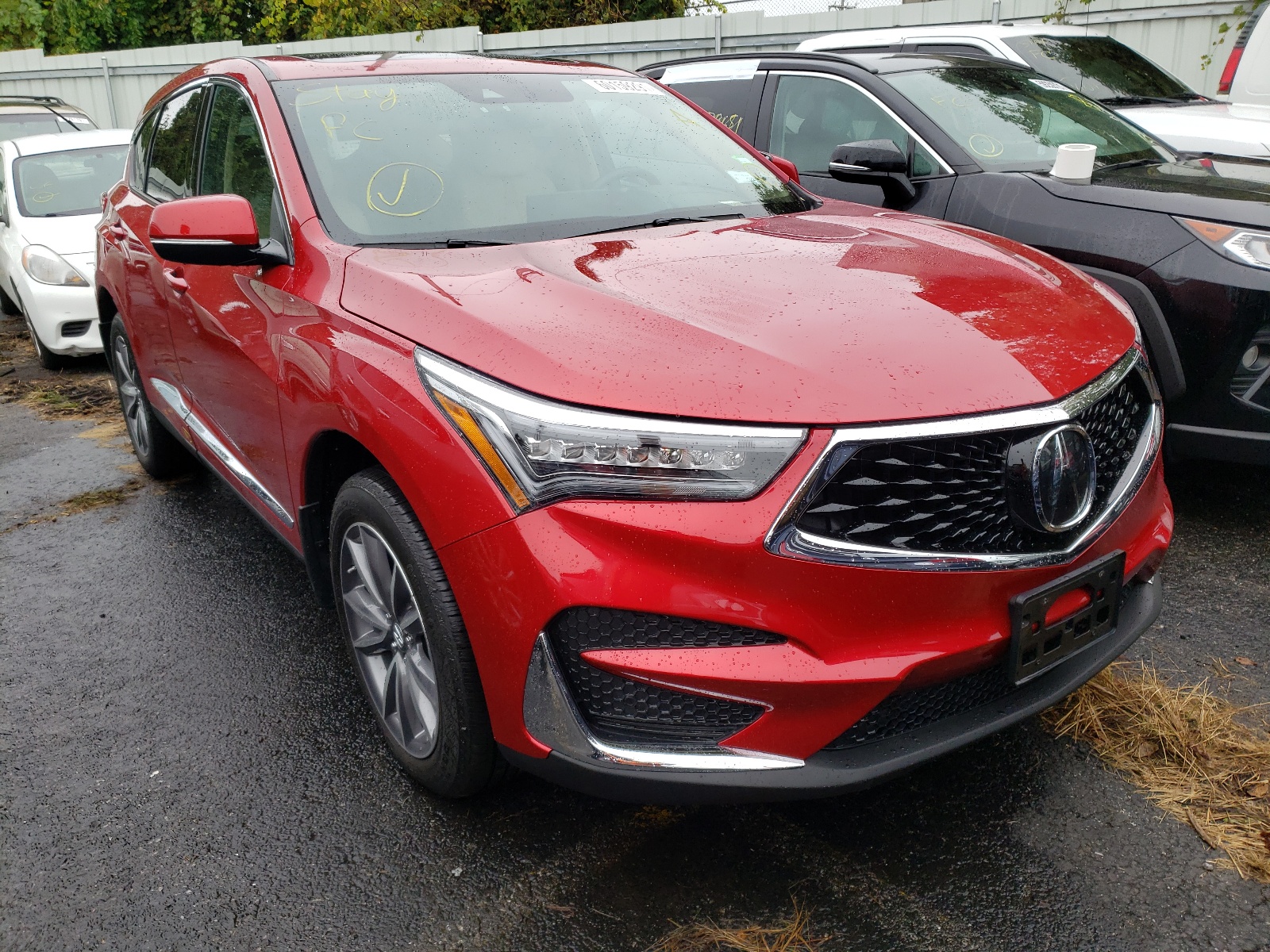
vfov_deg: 53.1
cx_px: 635
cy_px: 476
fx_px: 954
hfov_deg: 67.3
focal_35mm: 26
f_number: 1.5
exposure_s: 1/278
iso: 50
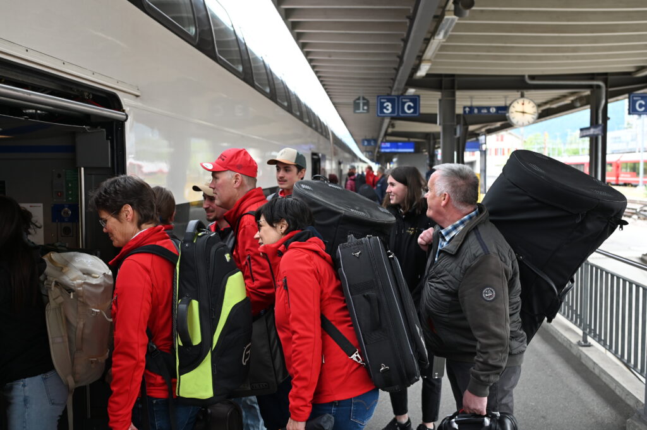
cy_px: 215
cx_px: 324
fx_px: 629
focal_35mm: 35
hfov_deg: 54.5
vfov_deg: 37.8
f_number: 3.5
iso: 400
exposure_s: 1/250
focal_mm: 35
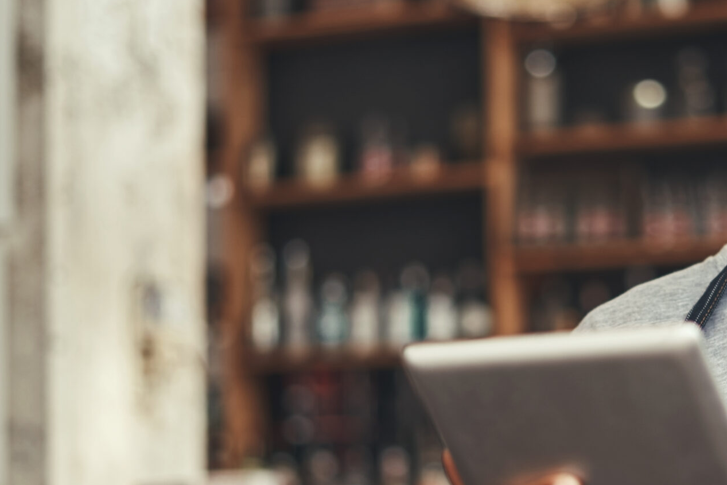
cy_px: 330
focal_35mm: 101
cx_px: 572
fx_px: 2040
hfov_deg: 20.0
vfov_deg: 13.5
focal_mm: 50
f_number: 1.8
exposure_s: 1/400
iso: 200
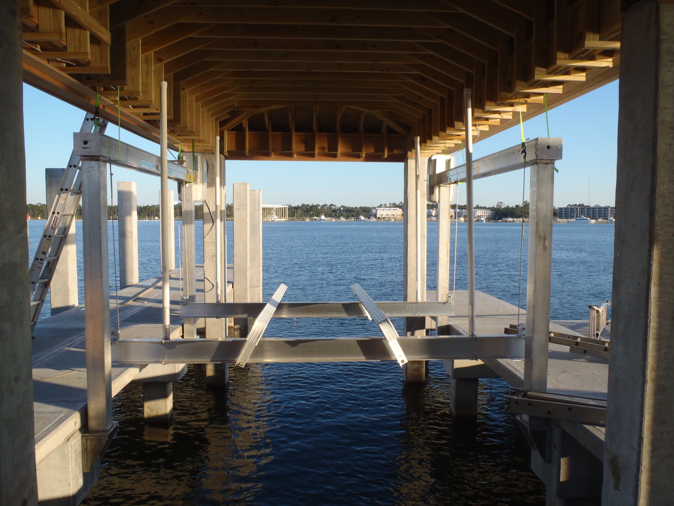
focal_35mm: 28
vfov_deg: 49.7
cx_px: 337
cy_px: 253
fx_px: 545
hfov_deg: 63.4
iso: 80
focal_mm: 5
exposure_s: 1/250
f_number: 3.9
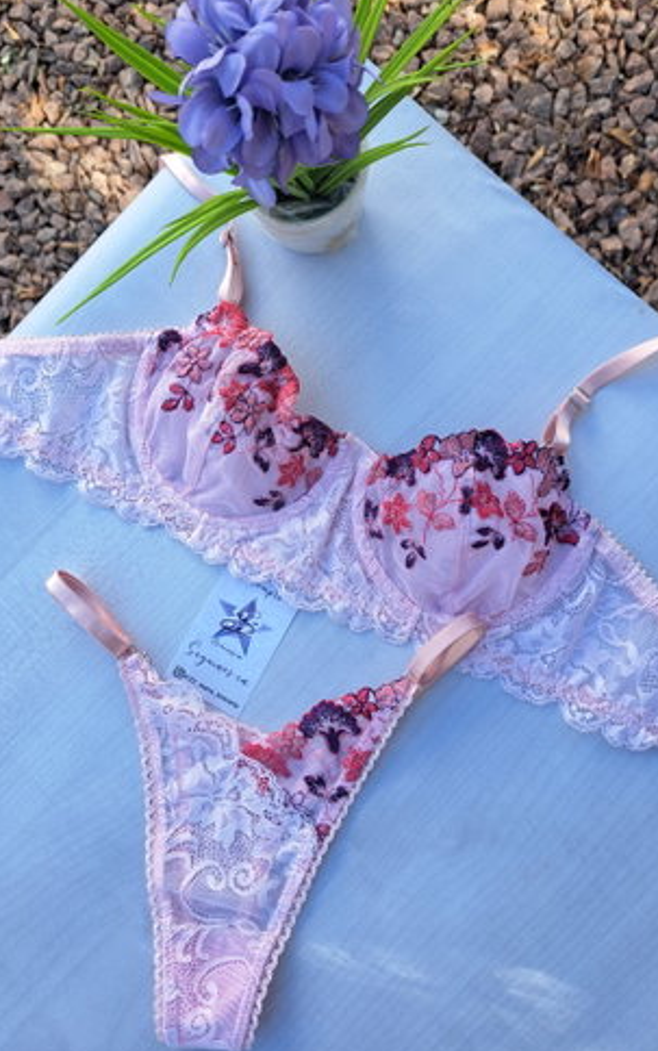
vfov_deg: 66.4
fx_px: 802
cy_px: 514
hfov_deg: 44.6
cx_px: 347
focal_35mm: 28
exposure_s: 1/155
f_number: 1.8
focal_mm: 5.23
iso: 50
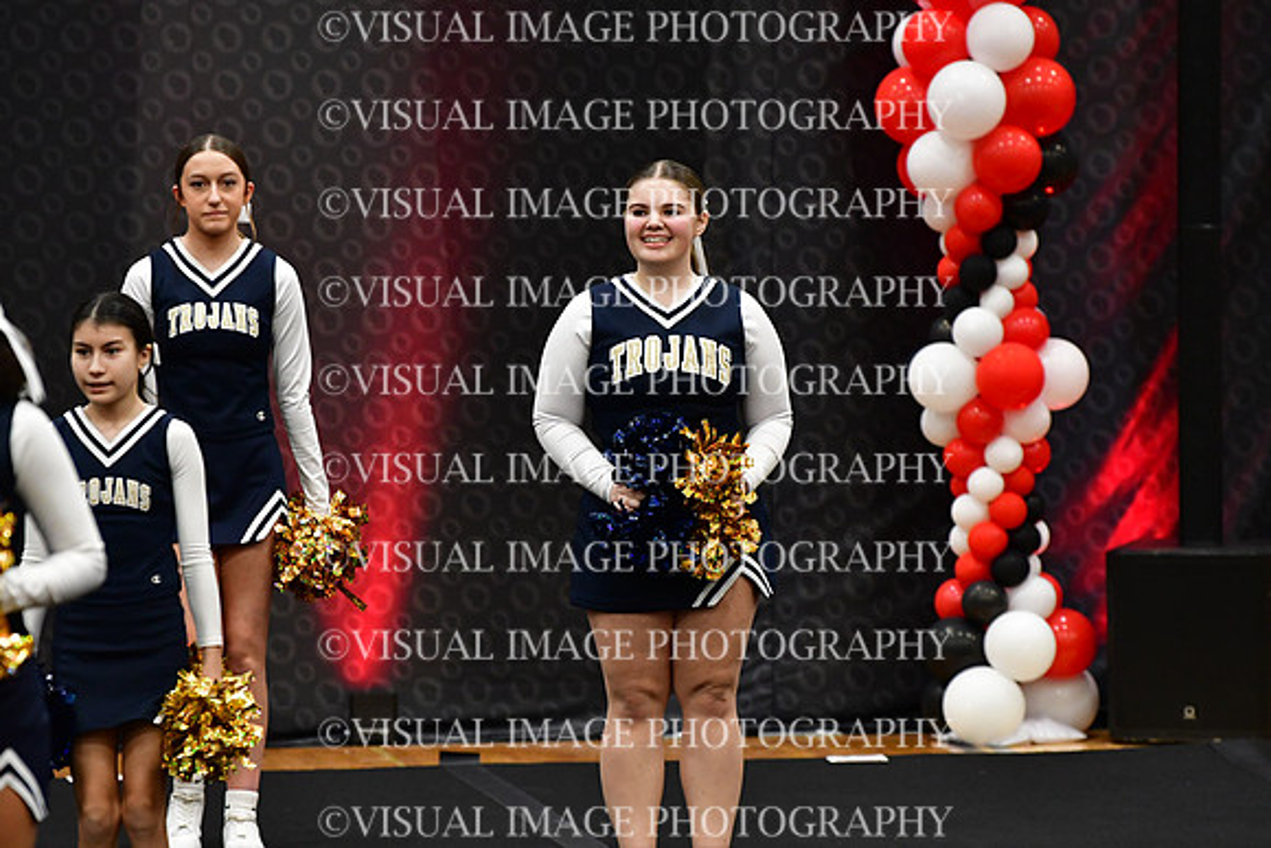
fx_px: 10594
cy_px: 424
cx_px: 636
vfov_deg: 4.6
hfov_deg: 6.9
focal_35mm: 300
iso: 4000
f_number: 3.5
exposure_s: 1/500
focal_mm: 200
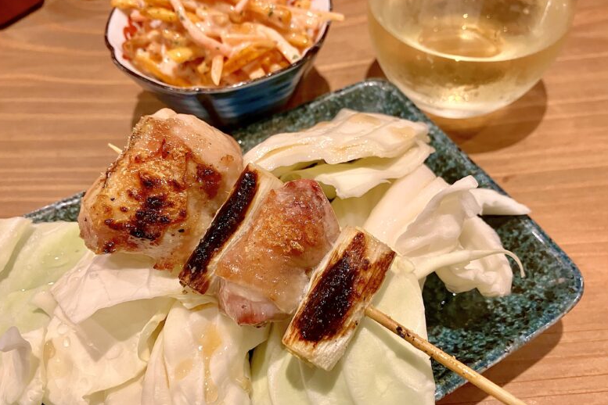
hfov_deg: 61.9
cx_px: 305
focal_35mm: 30
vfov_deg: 43.5
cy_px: 173
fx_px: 507
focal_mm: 3.99
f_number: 1.8
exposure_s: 1/60
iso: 200
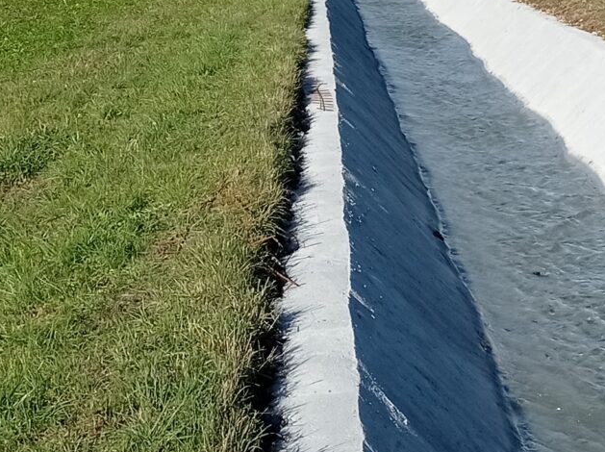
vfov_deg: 12.5
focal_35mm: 114
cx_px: 487
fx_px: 1990
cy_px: -167
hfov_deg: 17.1
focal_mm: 4.7
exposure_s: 1/3300
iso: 103
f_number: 1.79
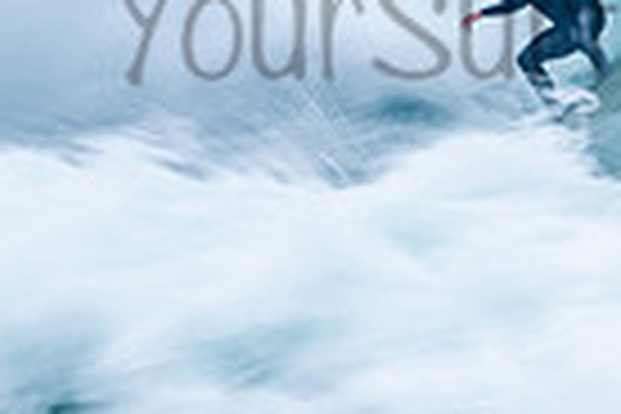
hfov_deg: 1.0
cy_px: -25
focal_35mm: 2109
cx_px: 572
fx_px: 36377
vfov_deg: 0.7
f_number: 20
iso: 80
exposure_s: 1/20
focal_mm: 500
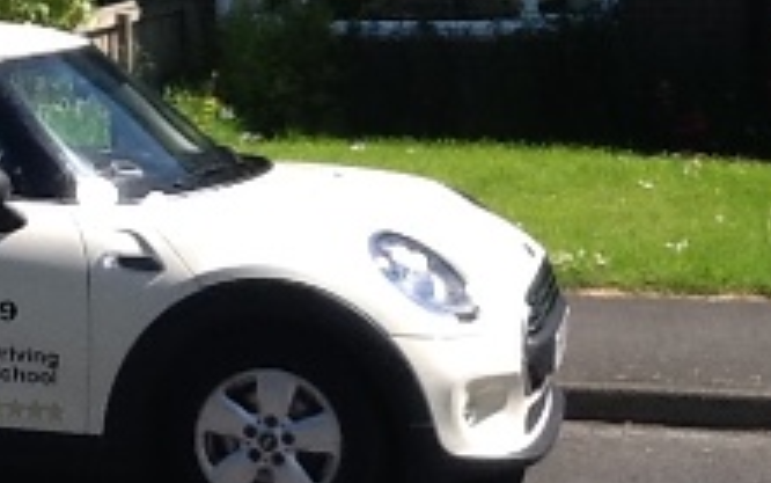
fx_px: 2207
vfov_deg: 12.5
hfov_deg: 19.5
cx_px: 80
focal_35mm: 105
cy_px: 255
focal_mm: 2.03
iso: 40
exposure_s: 1/743
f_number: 2.4
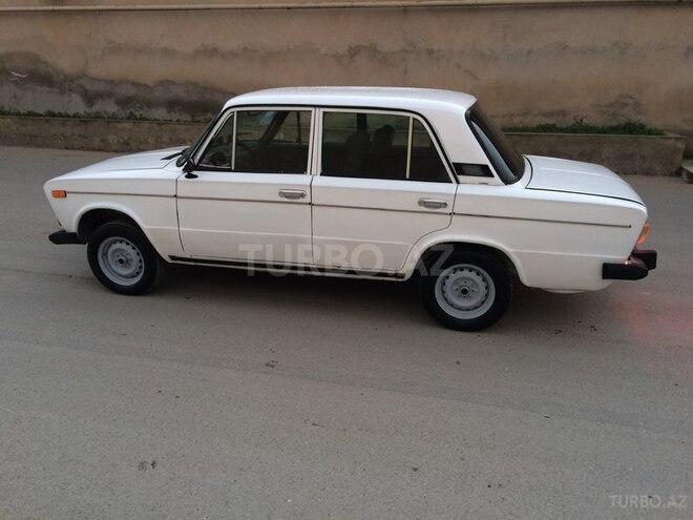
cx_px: 346
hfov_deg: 61.7
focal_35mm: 29
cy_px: 260
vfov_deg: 48.2
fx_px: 581
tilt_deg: -19.1
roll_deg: -0.5
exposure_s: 1/33
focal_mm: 4.15
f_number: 2.2
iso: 100
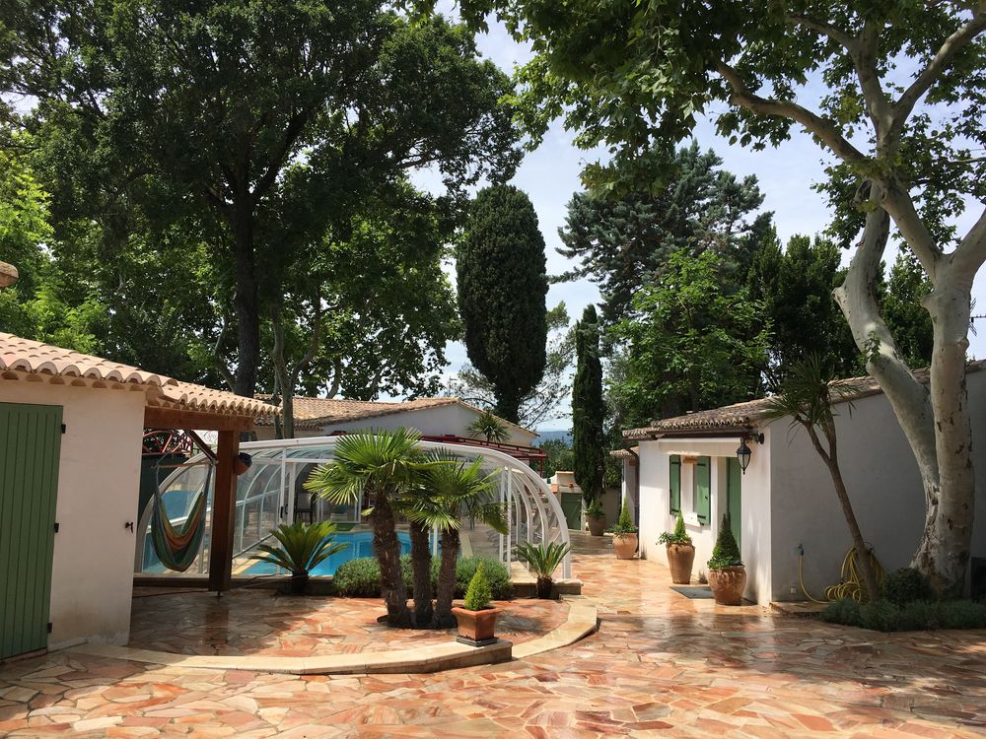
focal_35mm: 29
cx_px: 493
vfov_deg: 48.2
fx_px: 826
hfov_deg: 61.7
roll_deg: -1.0
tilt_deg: +6.1
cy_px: 370
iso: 25
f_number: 2.2
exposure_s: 1/1166
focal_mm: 4.15
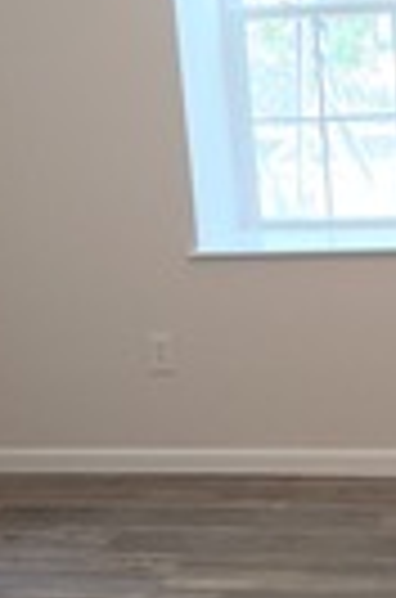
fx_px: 1128
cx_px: 454
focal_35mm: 68
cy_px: 348
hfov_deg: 19.0
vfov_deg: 29.7
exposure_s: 1/120
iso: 250
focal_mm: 2.2
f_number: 1.9
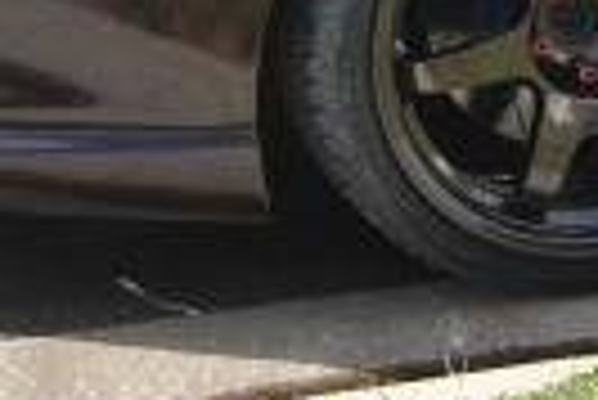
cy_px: -133
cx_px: 1185
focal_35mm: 234
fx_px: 3891
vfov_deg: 5.8
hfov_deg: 8.4
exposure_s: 1/200
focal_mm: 26
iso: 100
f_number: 7.1
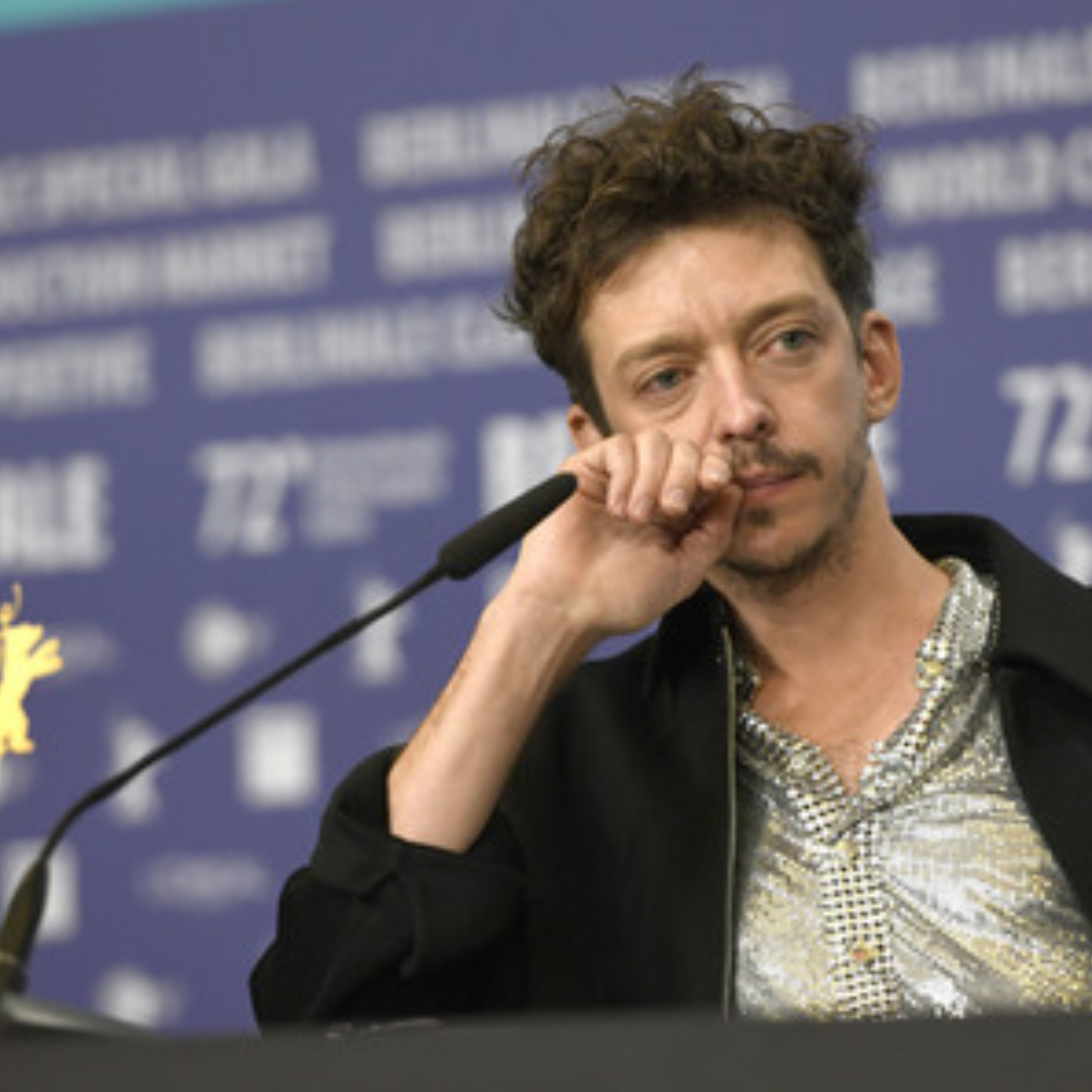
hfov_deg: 6.8
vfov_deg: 6.8
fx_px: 9208
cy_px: 544
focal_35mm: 258
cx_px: 656
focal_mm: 200
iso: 1250
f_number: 3.5
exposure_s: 1/320
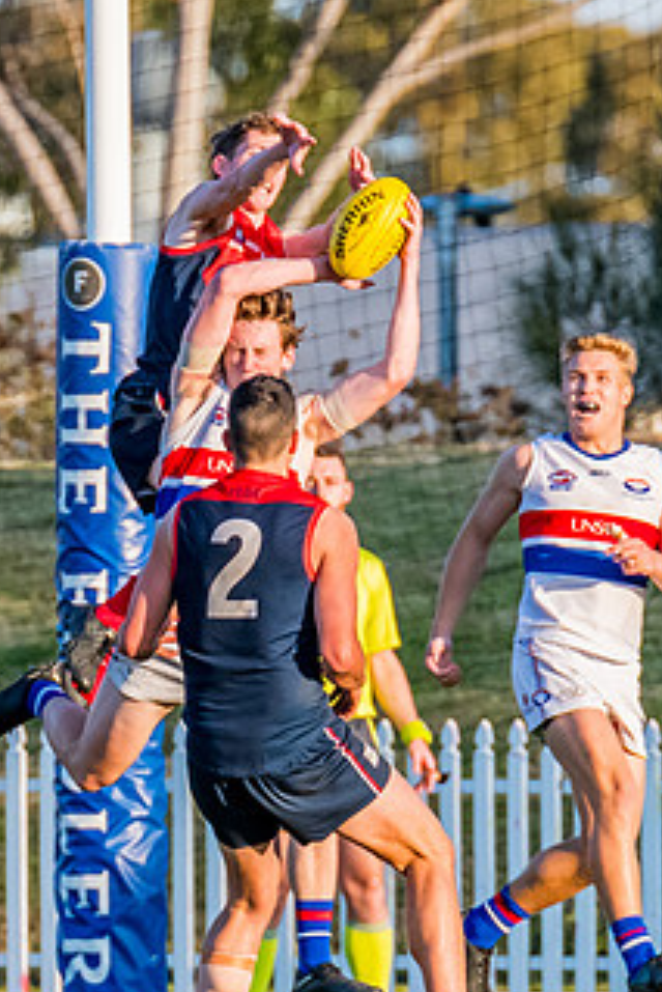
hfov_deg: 1.0
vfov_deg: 1.5
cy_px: 562
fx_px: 37112
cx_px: 209
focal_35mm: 1347
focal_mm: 380
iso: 800
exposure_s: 1/1600
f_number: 5.6
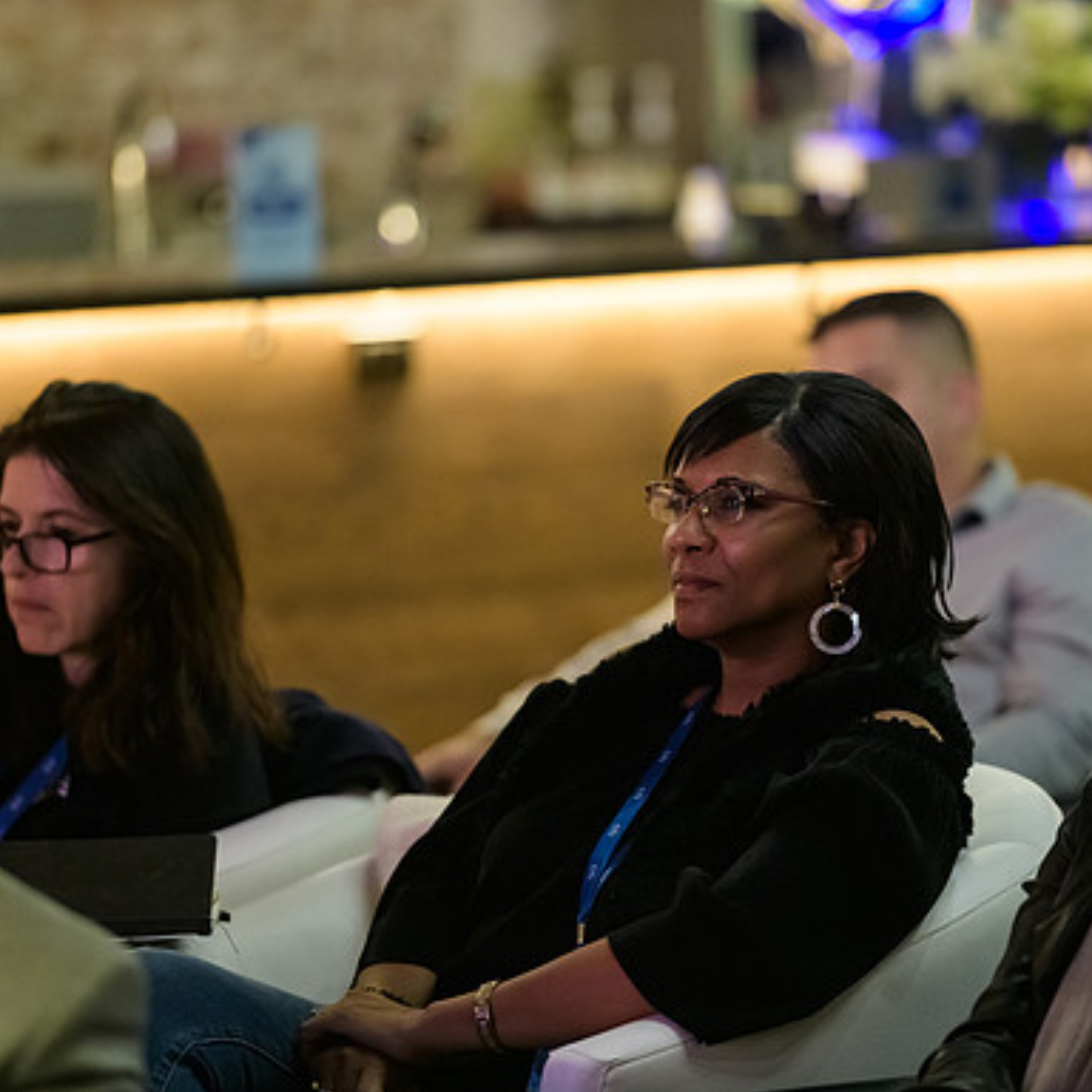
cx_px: 668
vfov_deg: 6.8
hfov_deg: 6.8
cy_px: 547
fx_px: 9172
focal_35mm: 257
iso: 3200
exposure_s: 1/60
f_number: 3.2
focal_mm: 200
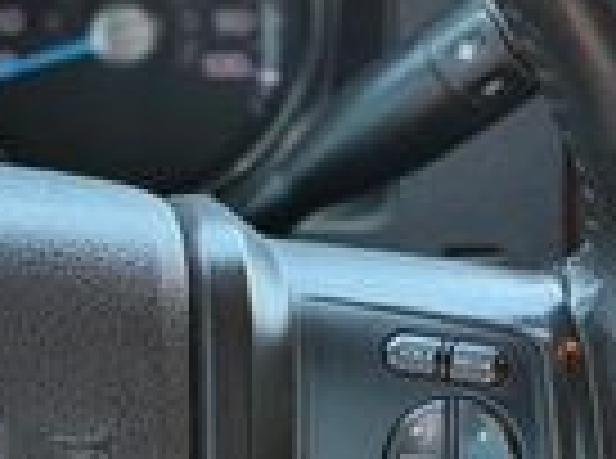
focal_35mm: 225
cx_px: -211
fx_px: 3993
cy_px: 346
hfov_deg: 8.7
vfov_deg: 6.6
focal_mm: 6.76
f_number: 1.78
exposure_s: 1/115
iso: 200
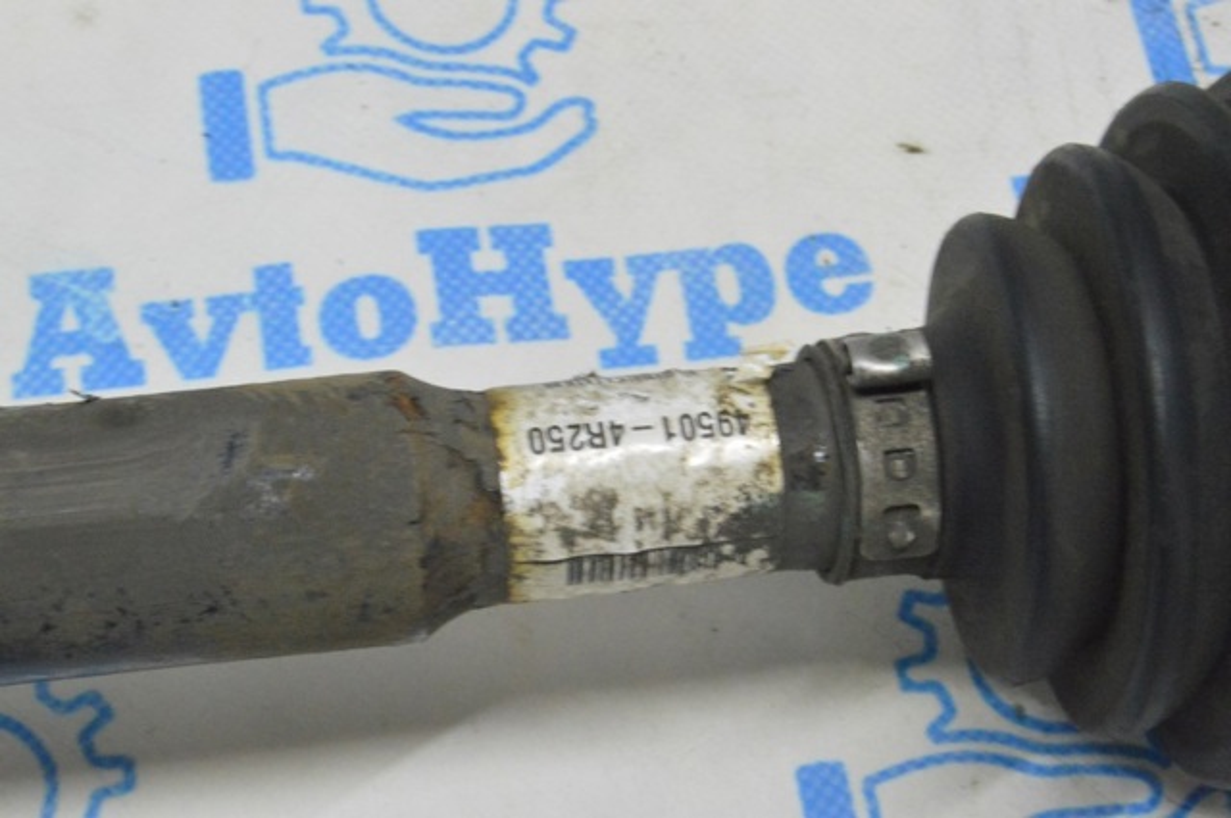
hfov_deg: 24.6
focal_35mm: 82
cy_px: 409
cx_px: 616
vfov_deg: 16.5
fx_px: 2817
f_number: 20
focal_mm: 55
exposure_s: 1/20
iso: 6400
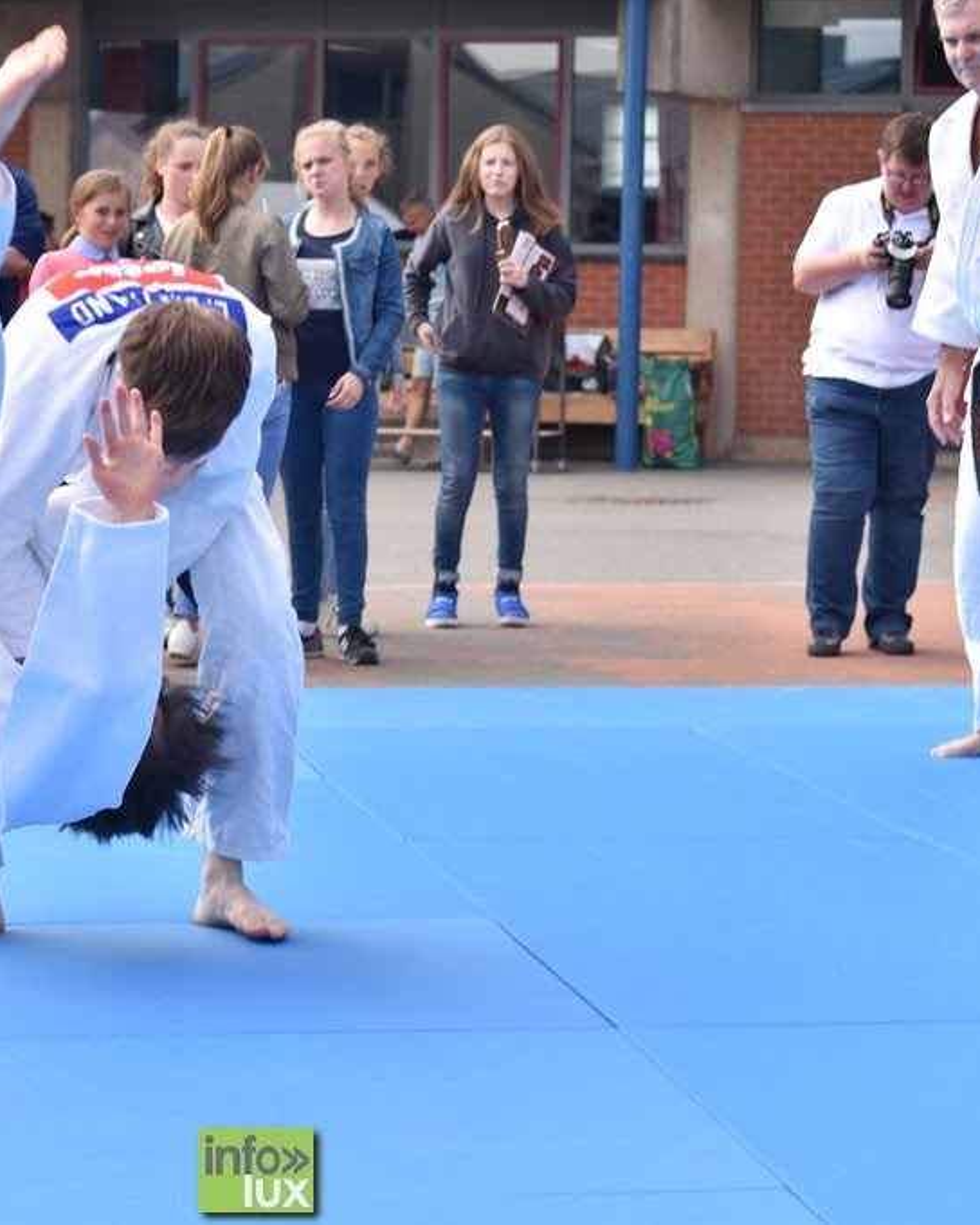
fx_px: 3843
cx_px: 256
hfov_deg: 14.5
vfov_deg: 18.1
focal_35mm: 106
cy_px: 612
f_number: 4
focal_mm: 50
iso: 100
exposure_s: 1/500
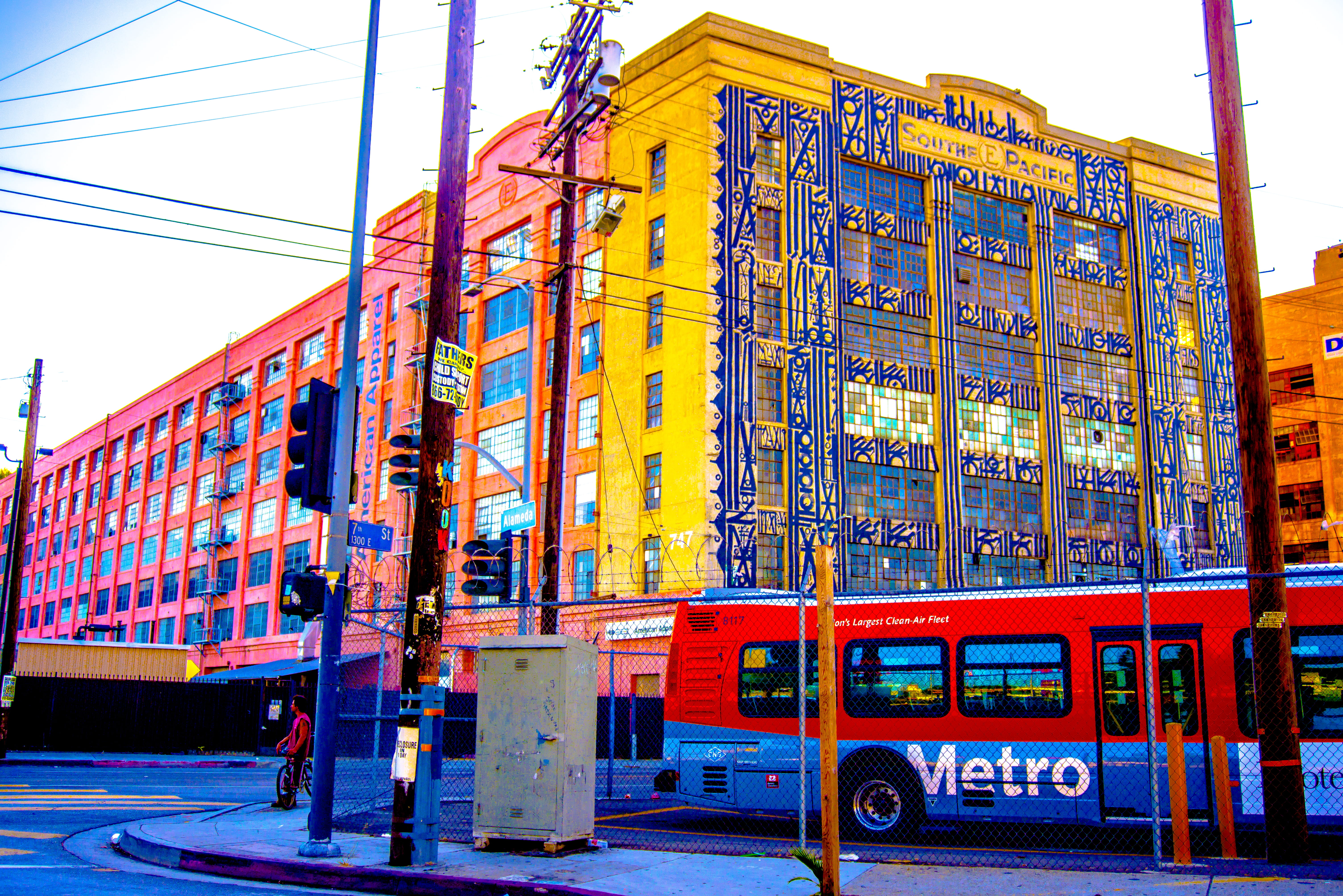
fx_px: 1306
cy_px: 448
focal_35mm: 35
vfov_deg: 37.9
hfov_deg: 54.4
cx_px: 672
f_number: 3.8
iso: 400
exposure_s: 1/1500
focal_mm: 35
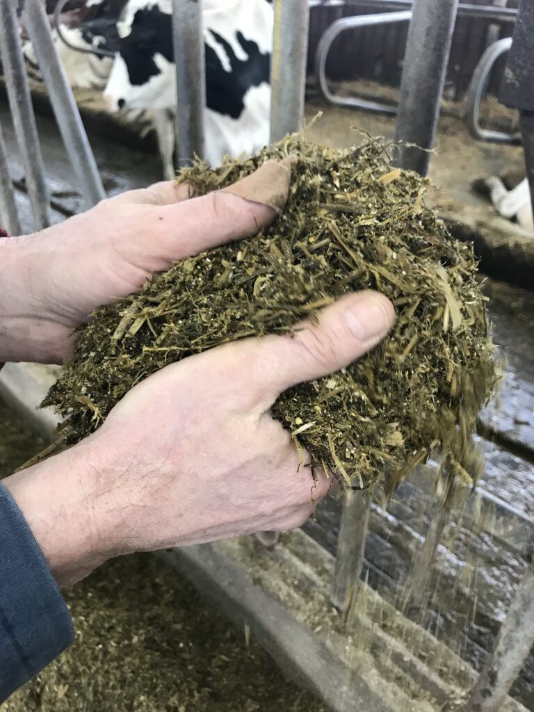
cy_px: 356
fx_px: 576
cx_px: 267
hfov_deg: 49.7
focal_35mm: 28
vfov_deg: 63.4
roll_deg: -1.7
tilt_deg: -32.0
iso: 40
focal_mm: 3.99
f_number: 1.8
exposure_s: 1/20
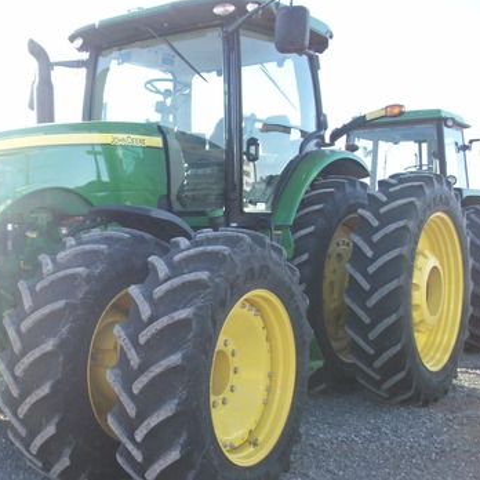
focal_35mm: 47
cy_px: 255
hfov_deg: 35.5
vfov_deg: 36.0
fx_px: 737
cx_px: 135
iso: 64
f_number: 2.8
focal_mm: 5.7
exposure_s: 1/197
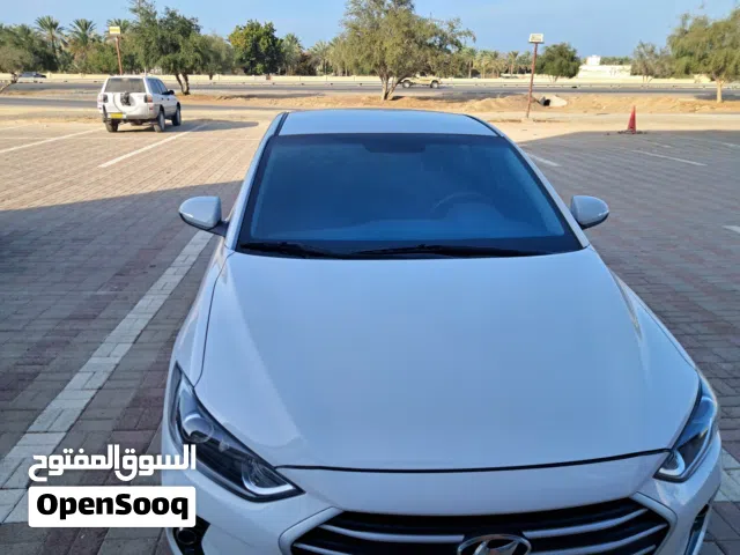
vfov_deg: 51.4
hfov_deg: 65.3
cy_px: 278
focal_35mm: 27
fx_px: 577
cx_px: 370
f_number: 1.8
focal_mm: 4
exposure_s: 1/378
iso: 50
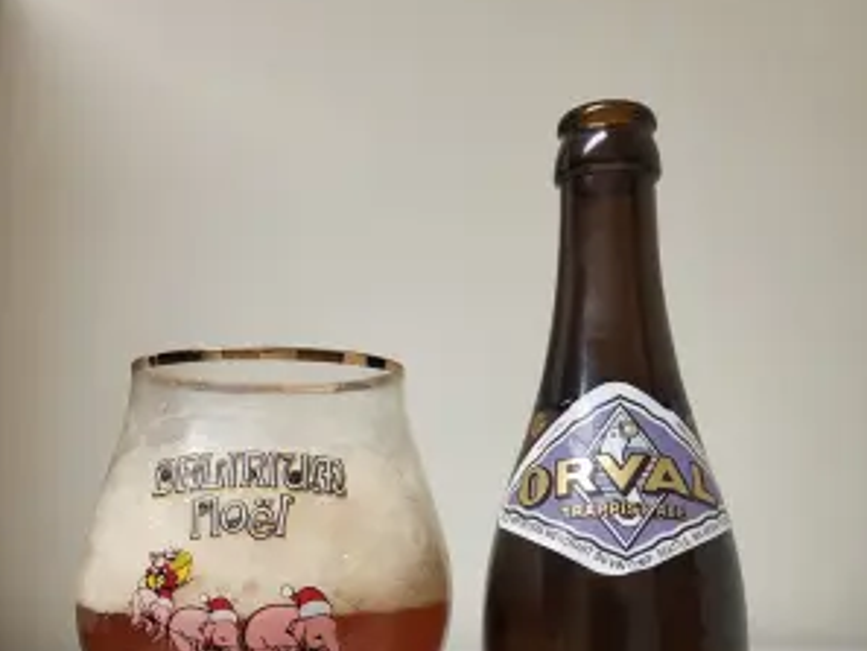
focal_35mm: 35
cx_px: 435
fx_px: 877
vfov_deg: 39.6
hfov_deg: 52.6
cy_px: 493
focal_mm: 5.4
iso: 320
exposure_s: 1/120
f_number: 1.8
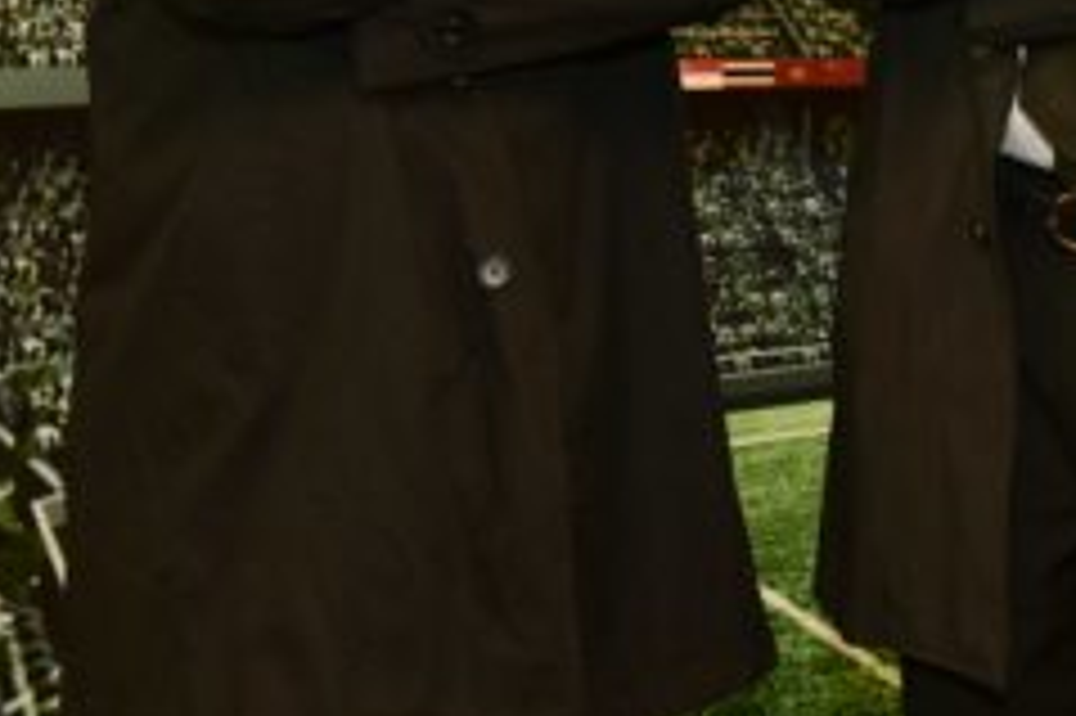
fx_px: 3465
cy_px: -252
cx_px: 972
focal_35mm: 116
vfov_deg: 11.4
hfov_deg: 17.4
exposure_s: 1/100
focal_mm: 38
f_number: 5
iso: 640
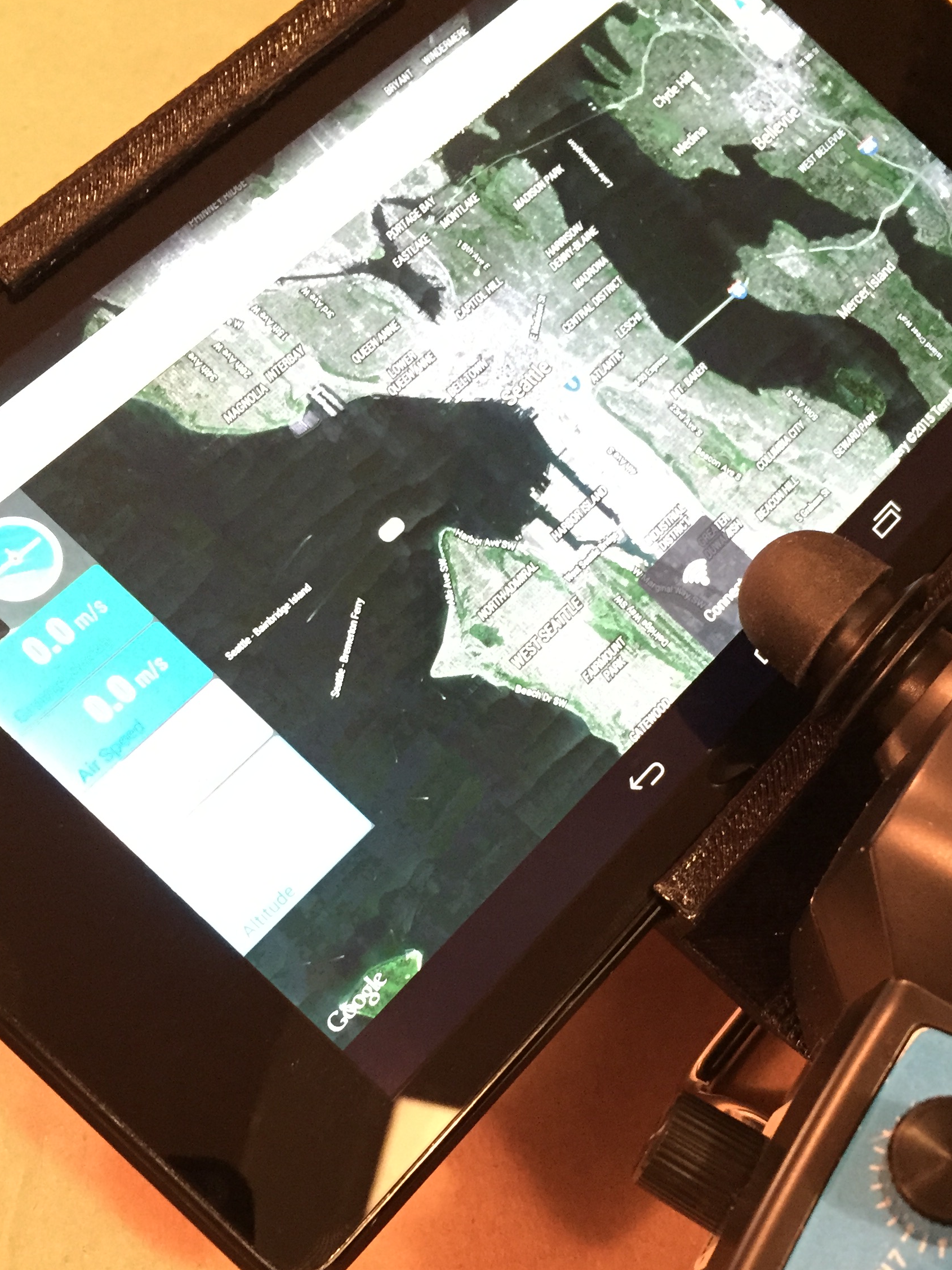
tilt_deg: -63.0
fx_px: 1540
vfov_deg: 44.6
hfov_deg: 34.2
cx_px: 583
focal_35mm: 42
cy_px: 758
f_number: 2.2
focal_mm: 4.15
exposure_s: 1/15
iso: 640
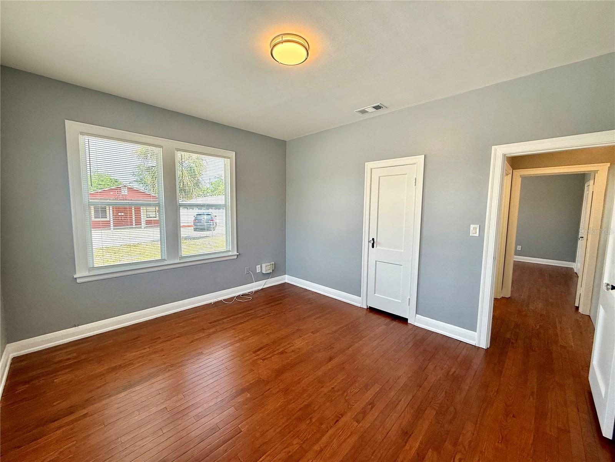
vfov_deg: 85.7
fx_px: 249
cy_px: 231
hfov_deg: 102.1
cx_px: 308
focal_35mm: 14
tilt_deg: -4.5
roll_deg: -1.4
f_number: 2.2
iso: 64
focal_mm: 2.22
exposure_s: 1/145
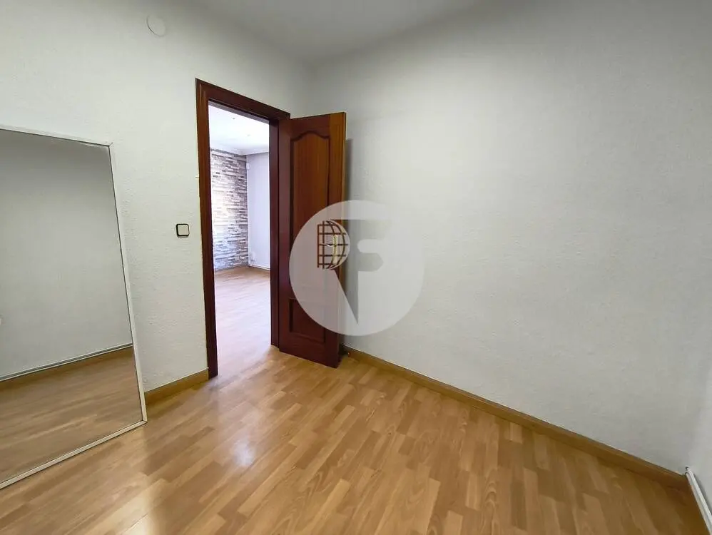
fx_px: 309
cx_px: 356
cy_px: 268
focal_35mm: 15
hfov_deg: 98.1
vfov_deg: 81.8
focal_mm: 1.65
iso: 250
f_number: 2.2
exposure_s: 1/50
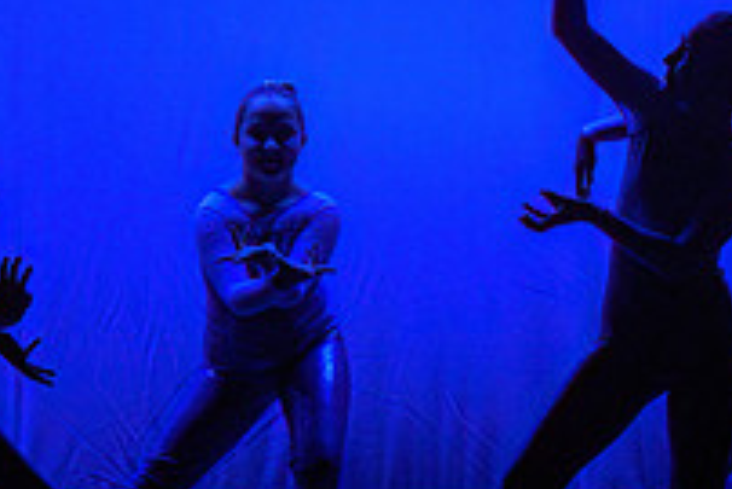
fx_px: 8831
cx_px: 475
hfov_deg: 4.7
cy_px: 135
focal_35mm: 434
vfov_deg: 3.2
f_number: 2.8
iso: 1600
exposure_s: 1/400
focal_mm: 125
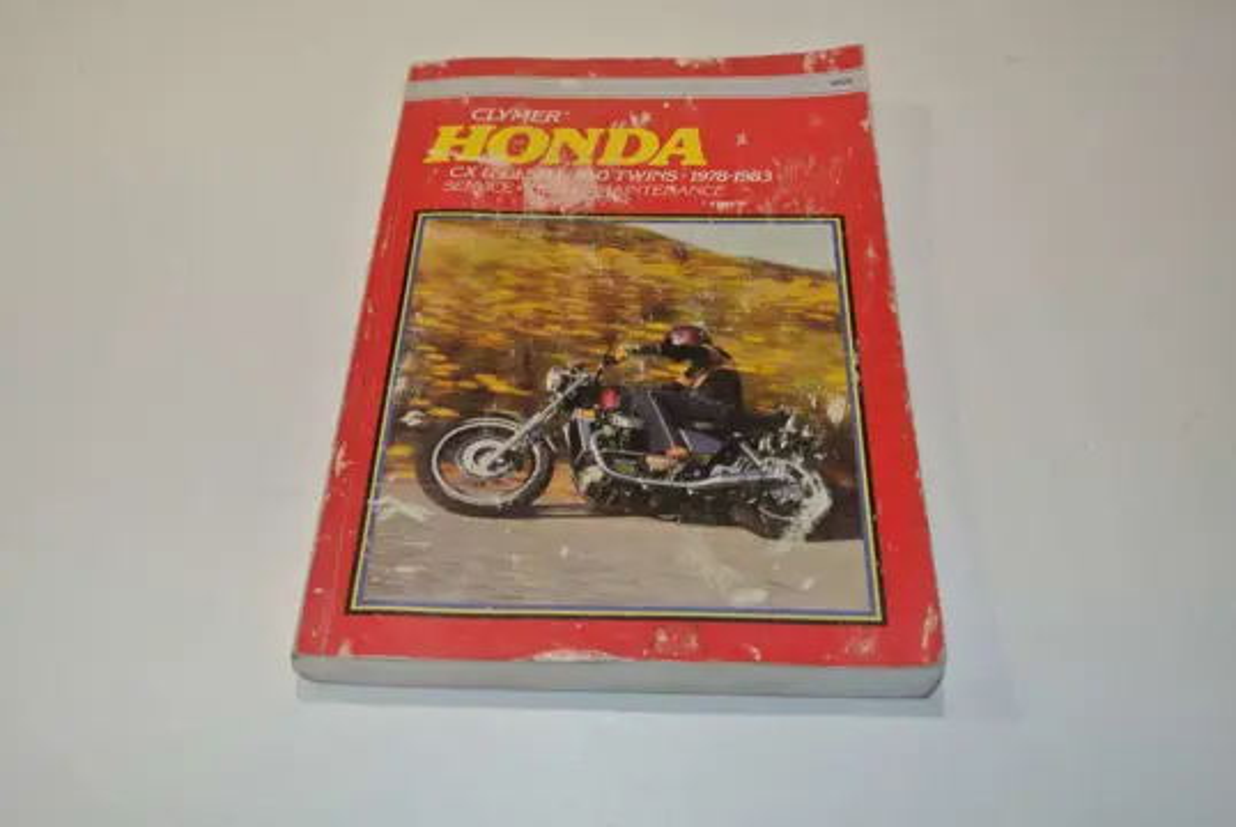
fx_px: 1272
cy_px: 414
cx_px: 618
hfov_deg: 51.8
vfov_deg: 36.0
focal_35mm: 37
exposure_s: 1/60
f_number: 4
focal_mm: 14
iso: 200
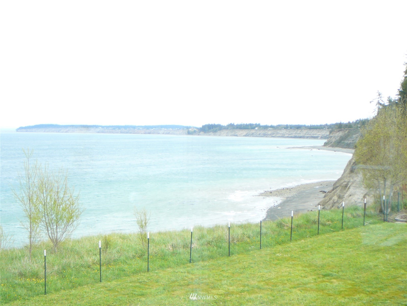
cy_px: 153
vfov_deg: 22.6
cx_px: 204
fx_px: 764
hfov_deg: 29.8
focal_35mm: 65
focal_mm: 9.7
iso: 80
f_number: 3.6
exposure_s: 1/100
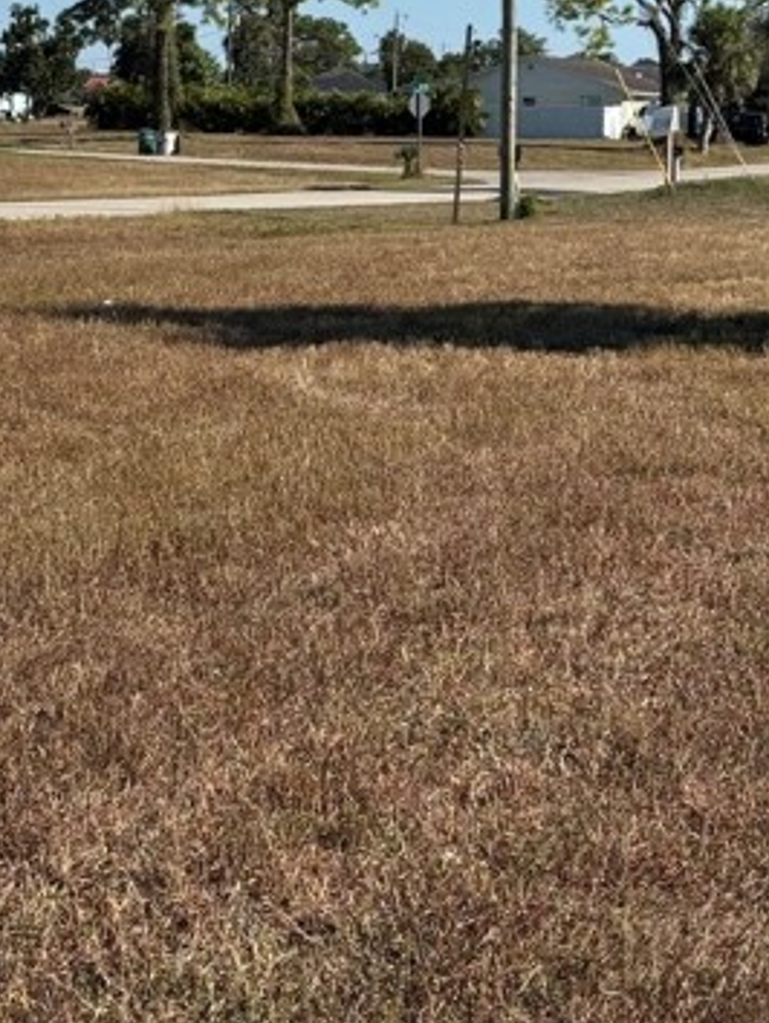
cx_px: 341
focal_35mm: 104
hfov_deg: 14.2
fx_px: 3077
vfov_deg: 18.8
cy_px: 280
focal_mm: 6.76
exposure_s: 1/5376
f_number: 1.78
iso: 64
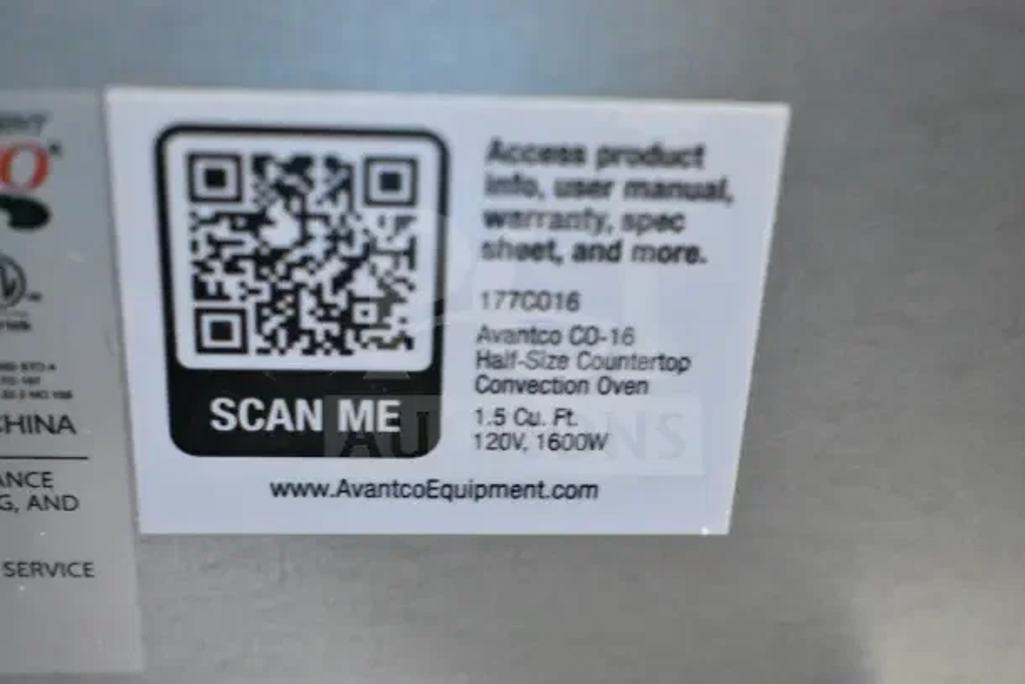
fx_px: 1623
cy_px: 342
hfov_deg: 35.0
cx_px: 512
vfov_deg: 23.8
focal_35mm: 57
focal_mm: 38
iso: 18000
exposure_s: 1/60
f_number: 4.8
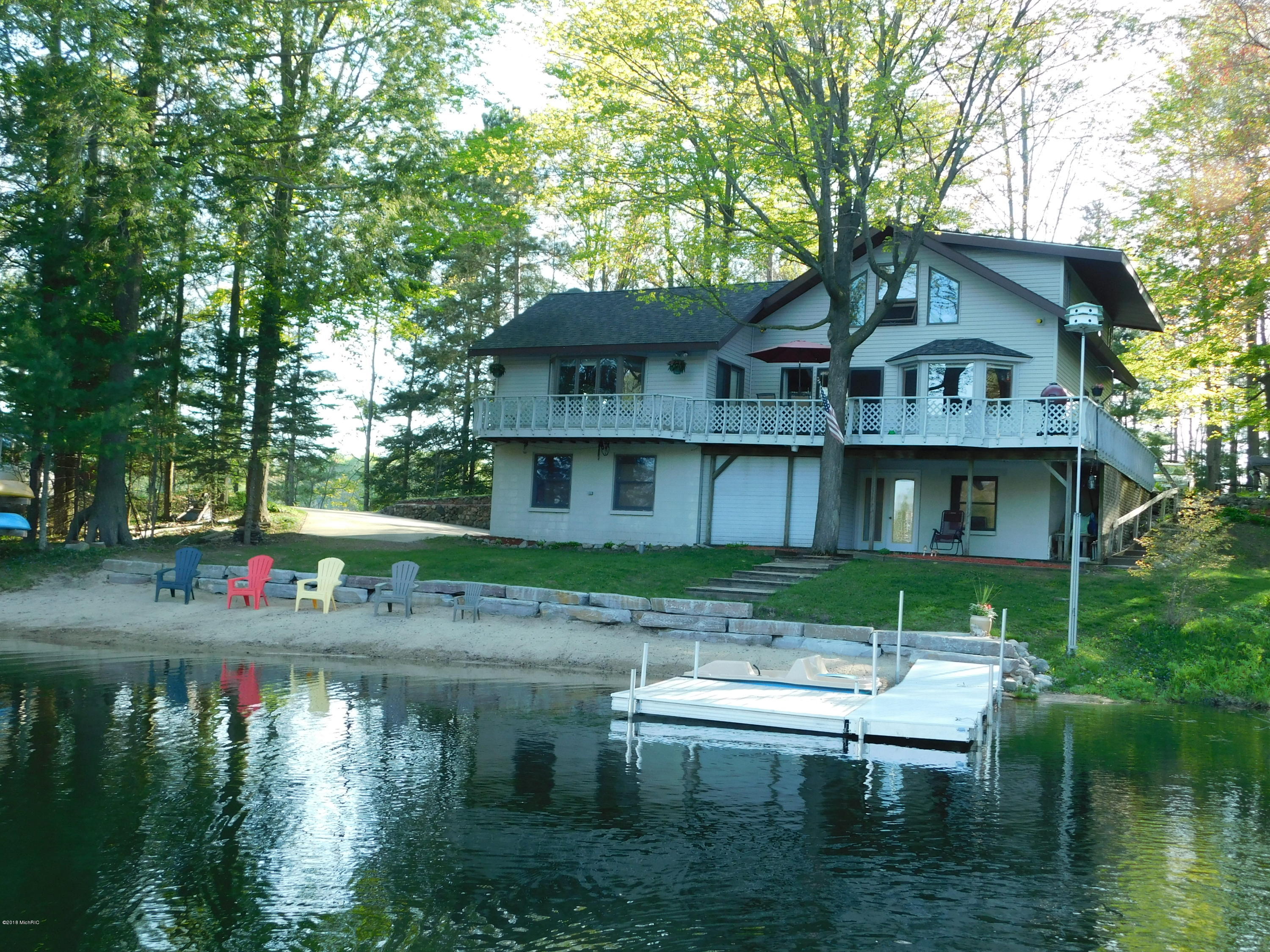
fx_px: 1321
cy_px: 476
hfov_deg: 51.4
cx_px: 635
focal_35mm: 36
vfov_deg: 39.7
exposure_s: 1/125
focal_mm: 6.3
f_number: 3.5
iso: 125
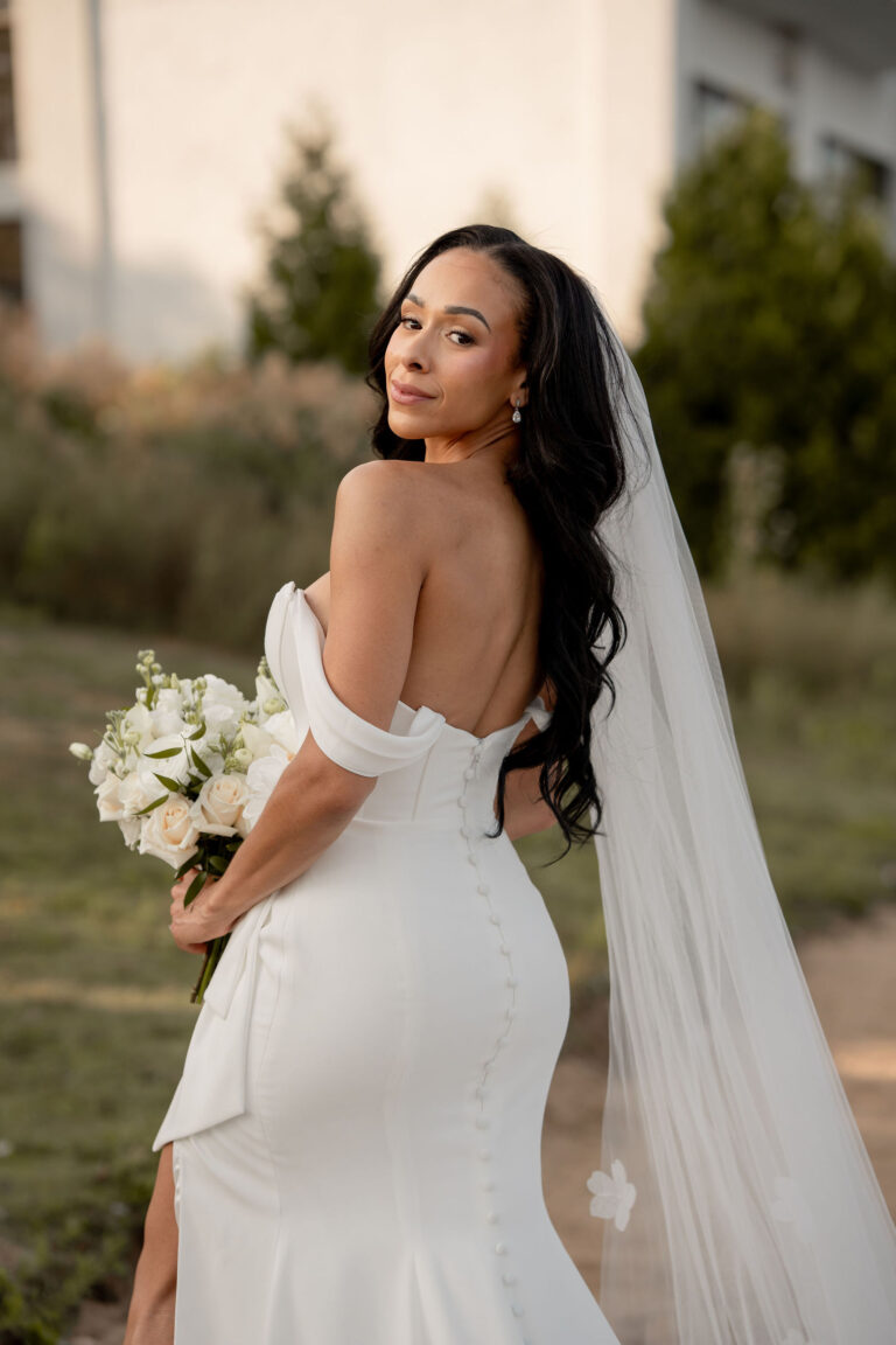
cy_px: 672
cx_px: 448
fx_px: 3173
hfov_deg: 16.1
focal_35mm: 85
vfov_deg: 23.9
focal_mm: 85
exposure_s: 1/1250
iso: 160
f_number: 2.5
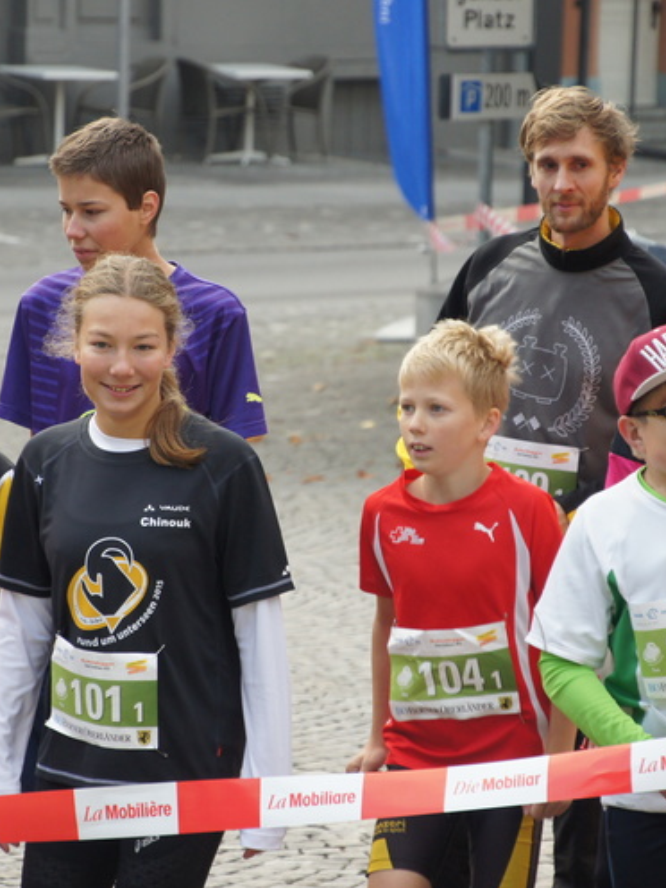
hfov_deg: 5.9
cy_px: 445
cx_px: 299
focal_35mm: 251
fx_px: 6432
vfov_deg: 7.9
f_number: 5.6
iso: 640
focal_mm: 115
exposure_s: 1/200
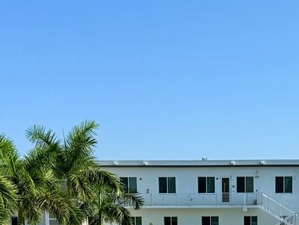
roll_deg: +0.6
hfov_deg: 20.8
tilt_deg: -7.0
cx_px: 250
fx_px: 804
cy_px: 306
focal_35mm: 93
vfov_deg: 15.1
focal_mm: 6.76
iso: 80
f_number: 1.78
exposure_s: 1/7353
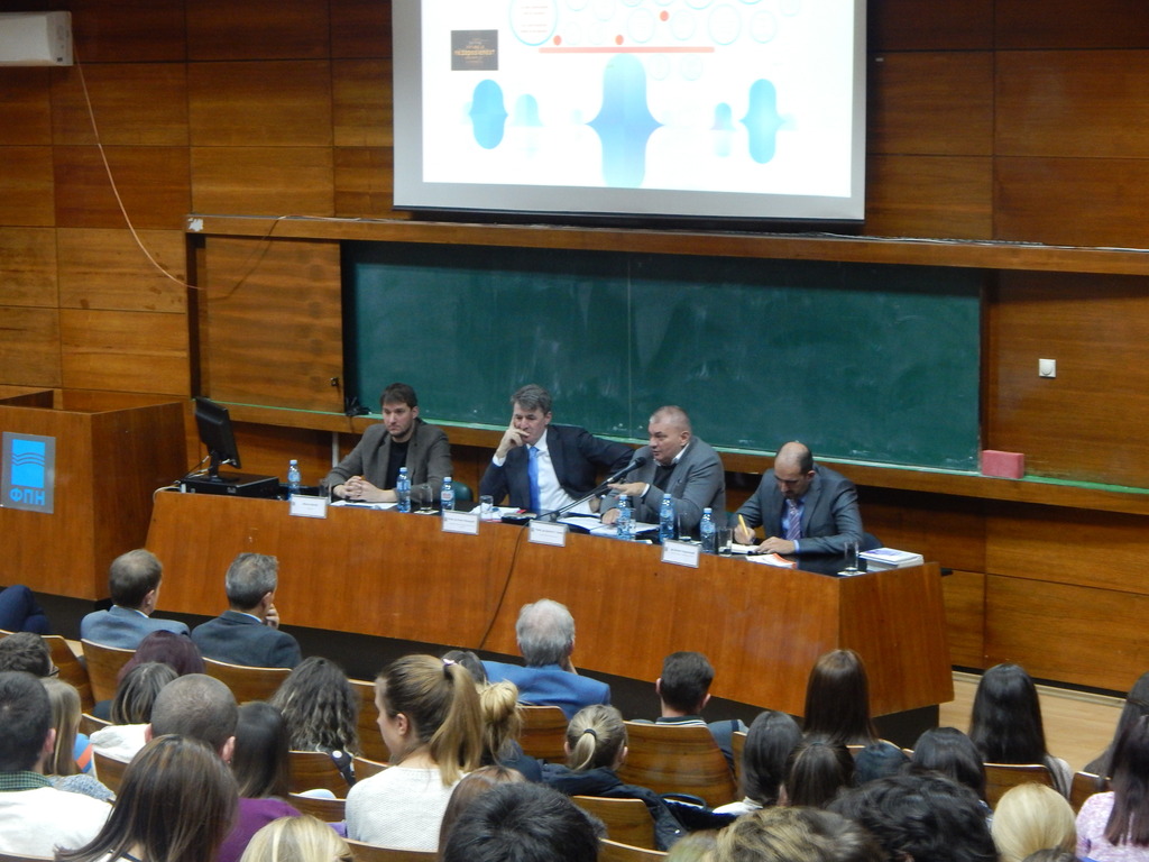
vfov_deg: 19.6
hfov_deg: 26.0
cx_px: 574
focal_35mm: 75
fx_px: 2489
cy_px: 431
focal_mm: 13.5
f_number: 4.2
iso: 400
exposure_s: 1/10
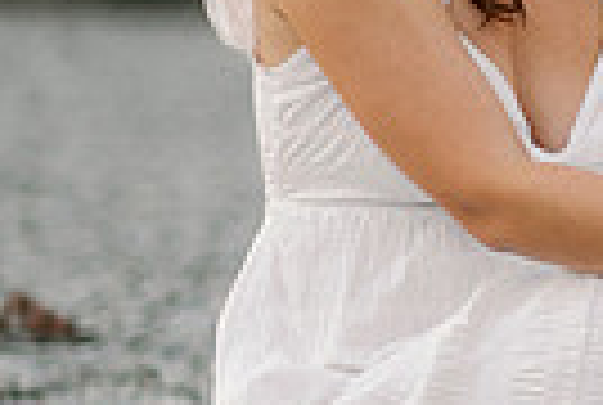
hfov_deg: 5.5
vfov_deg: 3.8
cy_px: 47
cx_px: 1197
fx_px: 6161
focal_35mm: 367
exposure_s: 1/400
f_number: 2
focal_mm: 85
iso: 200
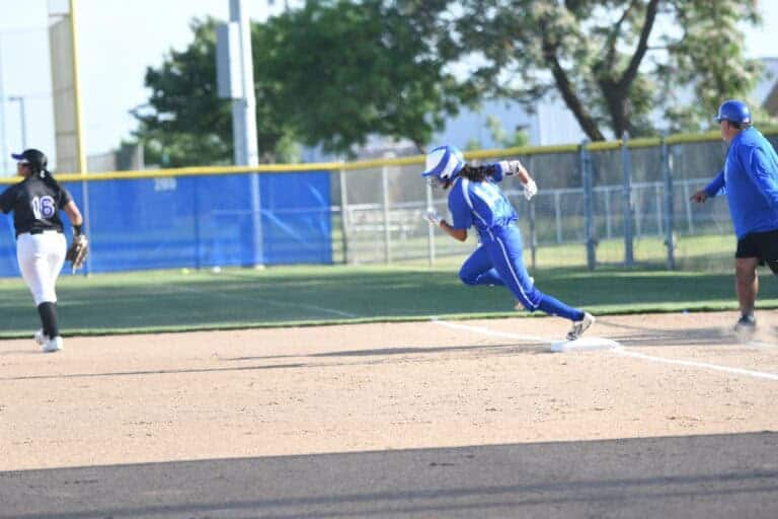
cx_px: 389
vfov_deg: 7.6
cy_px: 260
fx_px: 3890
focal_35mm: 180
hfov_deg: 11.4
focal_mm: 120
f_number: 2.8
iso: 400
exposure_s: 1/1600
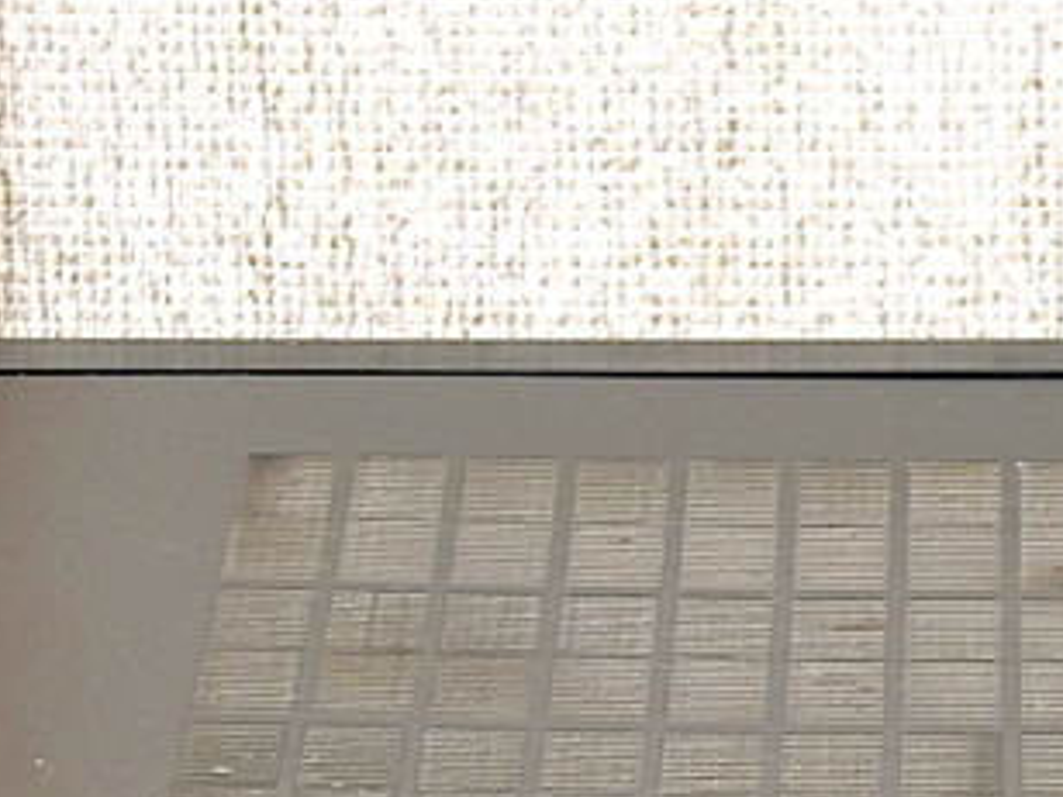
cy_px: 1118
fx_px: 13696
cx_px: 801
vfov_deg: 3.3
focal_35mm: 446
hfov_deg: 4.4
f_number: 5.4
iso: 200
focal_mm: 25.6
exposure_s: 1/2.5
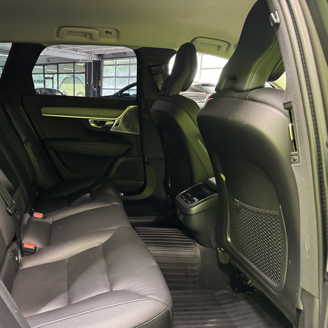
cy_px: 167
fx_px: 311
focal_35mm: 29
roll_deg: -1.1
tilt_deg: -12.6
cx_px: 105
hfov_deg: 54.3
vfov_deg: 55.6
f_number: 1.78
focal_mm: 6.76
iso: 1250
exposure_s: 1/25
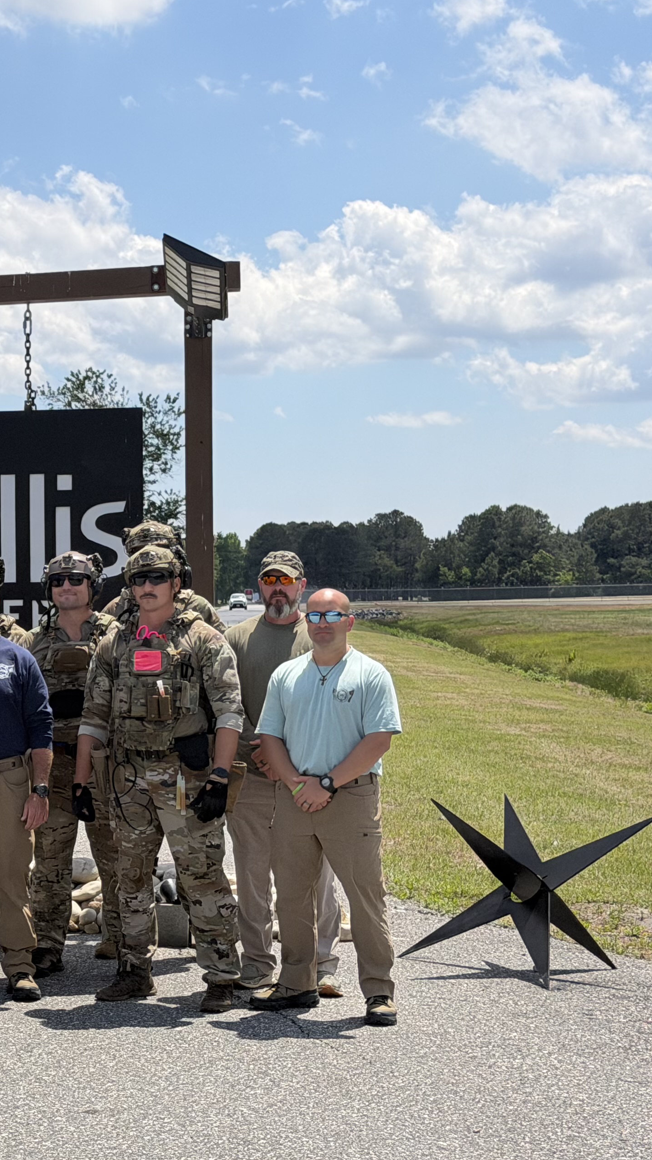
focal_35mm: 83
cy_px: 657
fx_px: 2551
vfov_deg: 25.6
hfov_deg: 14.0
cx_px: -198
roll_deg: +0.5
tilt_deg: -2.6
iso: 64
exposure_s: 1/4878
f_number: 1.78
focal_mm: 6.76
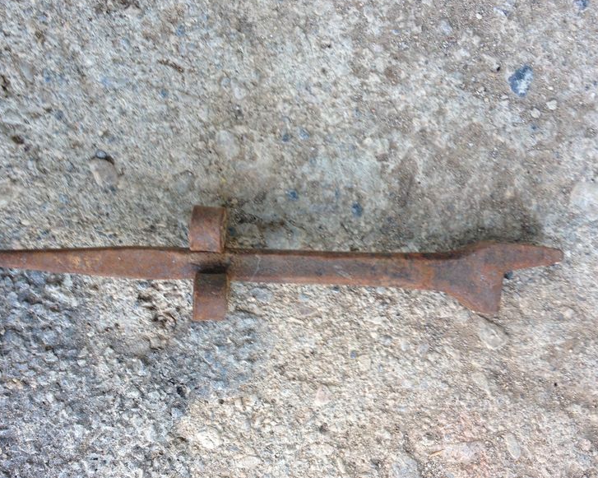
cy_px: 259
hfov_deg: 39.4
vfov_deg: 32.1
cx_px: 247
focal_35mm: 47
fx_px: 831
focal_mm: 4.28
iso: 64
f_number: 2.4
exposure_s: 1/60
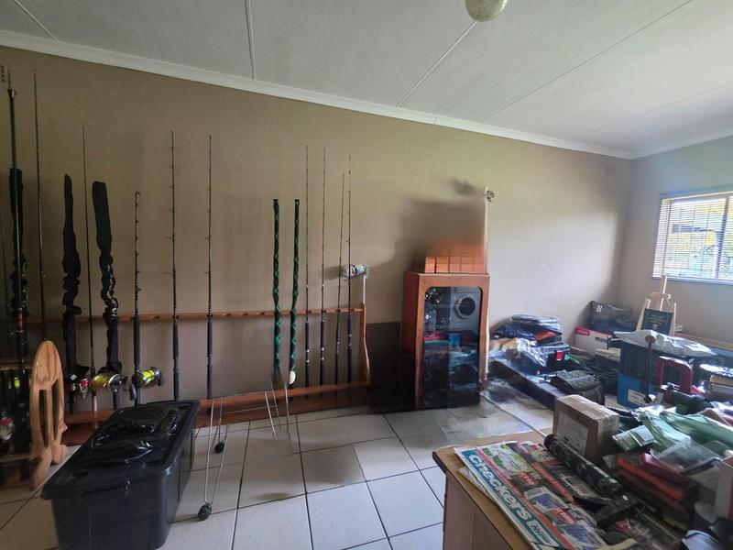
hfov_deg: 106.2
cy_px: 275
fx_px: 275
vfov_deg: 89.9
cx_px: 366
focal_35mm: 13
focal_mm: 2.2
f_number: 1.9
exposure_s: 1/50.3
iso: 320
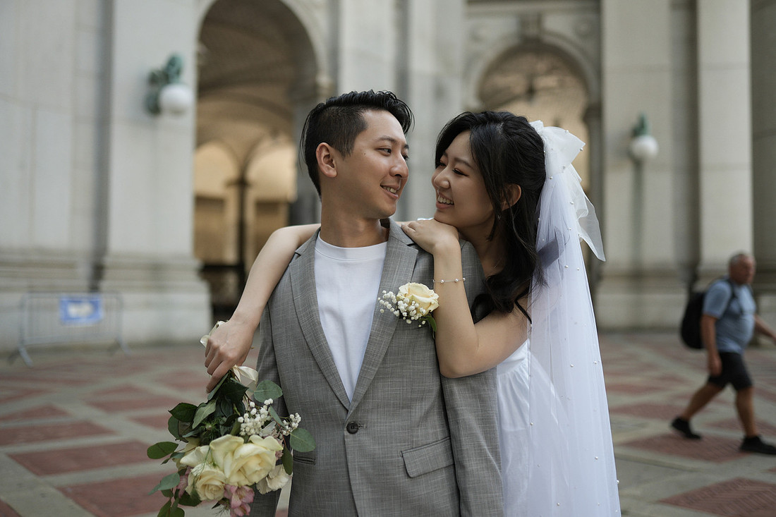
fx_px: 754
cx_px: 388
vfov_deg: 37.8
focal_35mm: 35
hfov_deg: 54.4
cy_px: 258
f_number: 1.4
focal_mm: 35
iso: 100
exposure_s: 1/400
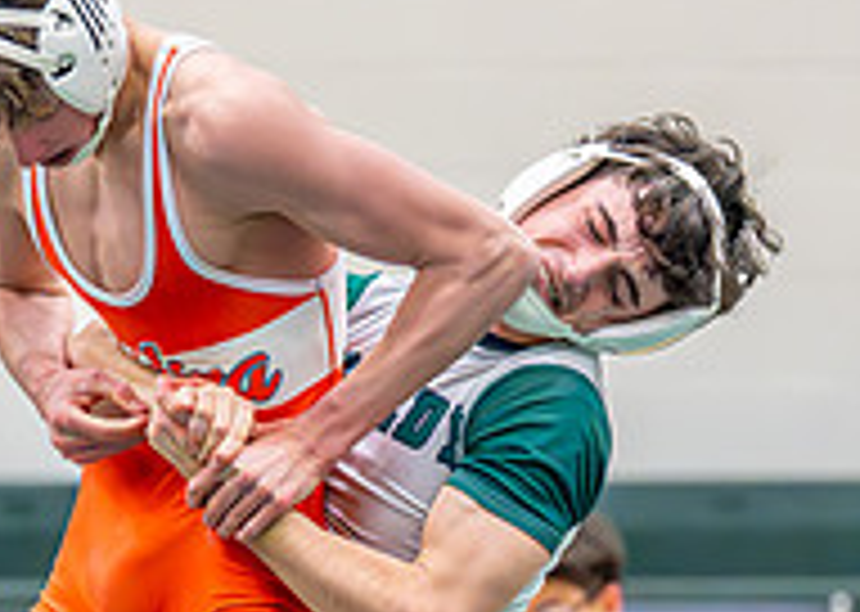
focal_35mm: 449
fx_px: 10955
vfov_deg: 3.2
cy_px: 798
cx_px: 52
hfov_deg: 4.5
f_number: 2.8
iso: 6400
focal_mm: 122
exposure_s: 1/1000
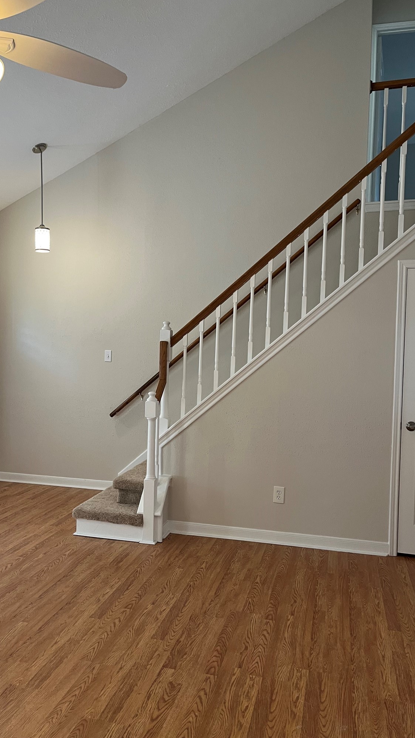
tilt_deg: -0.5
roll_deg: -0.4
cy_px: 365
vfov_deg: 66.1
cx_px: 183
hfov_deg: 40.1
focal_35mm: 29
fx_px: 567
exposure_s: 1/60
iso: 125
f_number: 1.6
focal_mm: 5.1
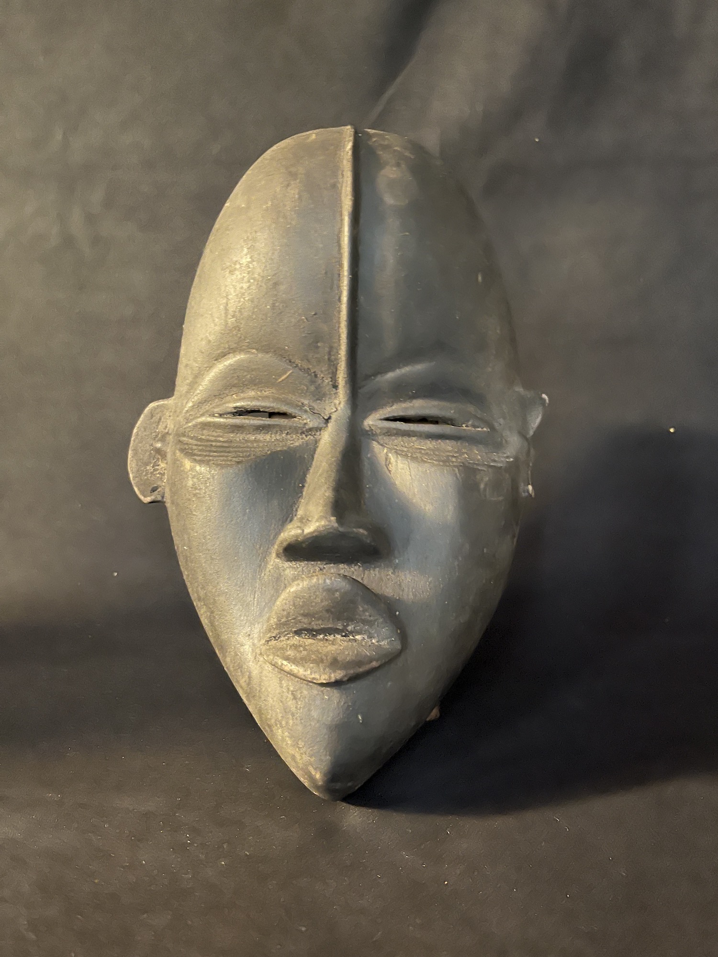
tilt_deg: -8.2
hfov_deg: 53.1
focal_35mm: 26
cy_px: 478
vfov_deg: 67.3
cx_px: 359
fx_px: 719
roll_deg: +0.1
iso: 1250
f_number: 1.6
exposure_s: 1/24
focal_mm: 5.1
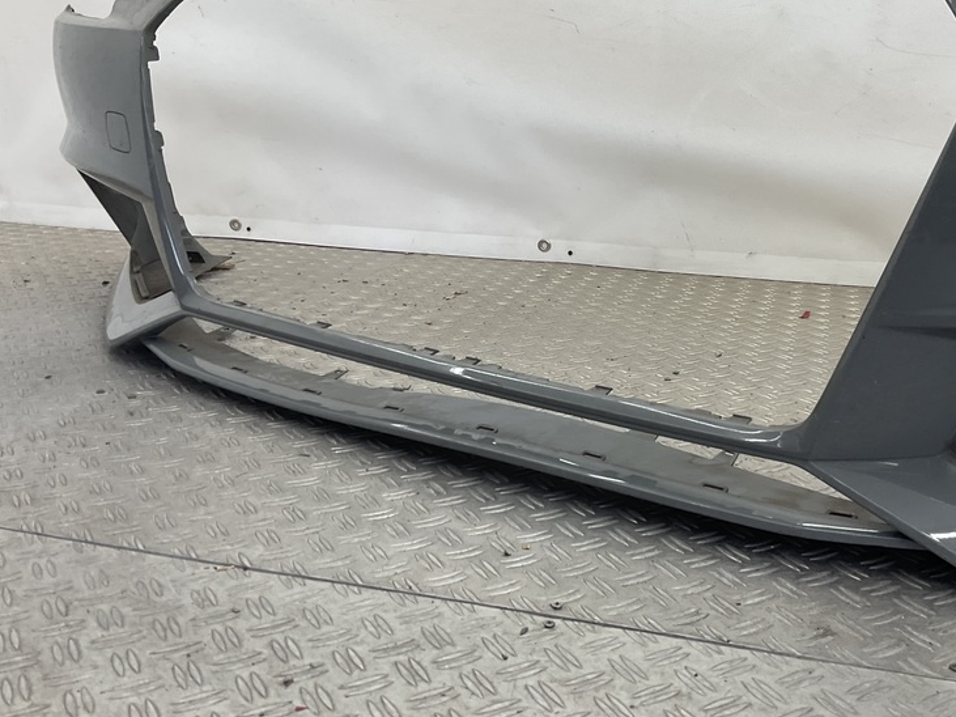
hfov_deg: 46.5
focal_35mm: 40
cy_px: 289
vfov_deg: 35.8
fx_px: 1105
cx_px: 574
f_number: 1.8
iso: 25
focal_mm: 3
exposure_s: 1/120
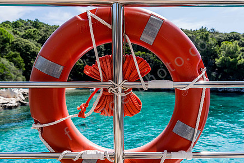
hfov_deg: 58.3
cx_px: 144
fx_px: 217
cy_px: 83
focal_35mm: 32
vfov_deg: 41.1
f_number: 6.3
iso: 100
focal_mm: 24
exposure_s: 1/250
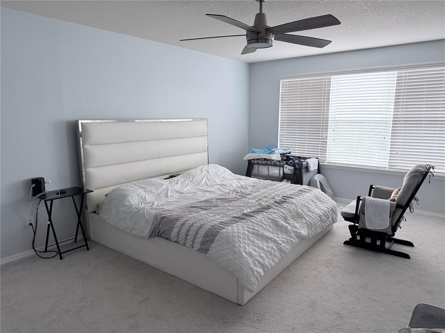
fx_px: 309
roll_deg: +0.7
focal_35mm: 24
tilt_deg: -9.4
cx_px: 222
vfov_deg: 56.8
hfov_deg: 71.6
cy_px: 166
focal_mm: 6.76
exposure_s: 1/60
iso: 250
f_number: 1.78
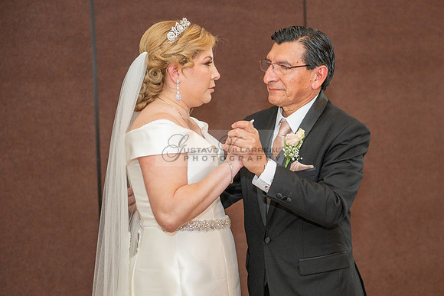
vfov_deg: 16.1
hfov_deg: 23.9
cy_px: 179
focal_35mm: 85
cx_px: 265
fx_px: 1049
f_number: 3.5
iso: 800
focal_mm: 70
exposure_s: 1/125
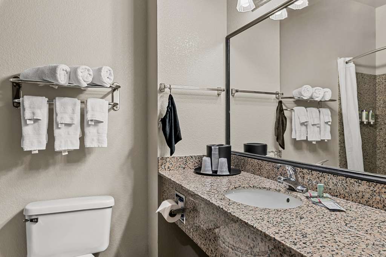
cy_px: 128
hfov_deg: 78.6
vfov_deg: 57.1
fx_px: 236
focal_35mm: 22
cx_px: 193
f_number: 8
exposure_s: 1/4
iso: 400
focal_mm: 22
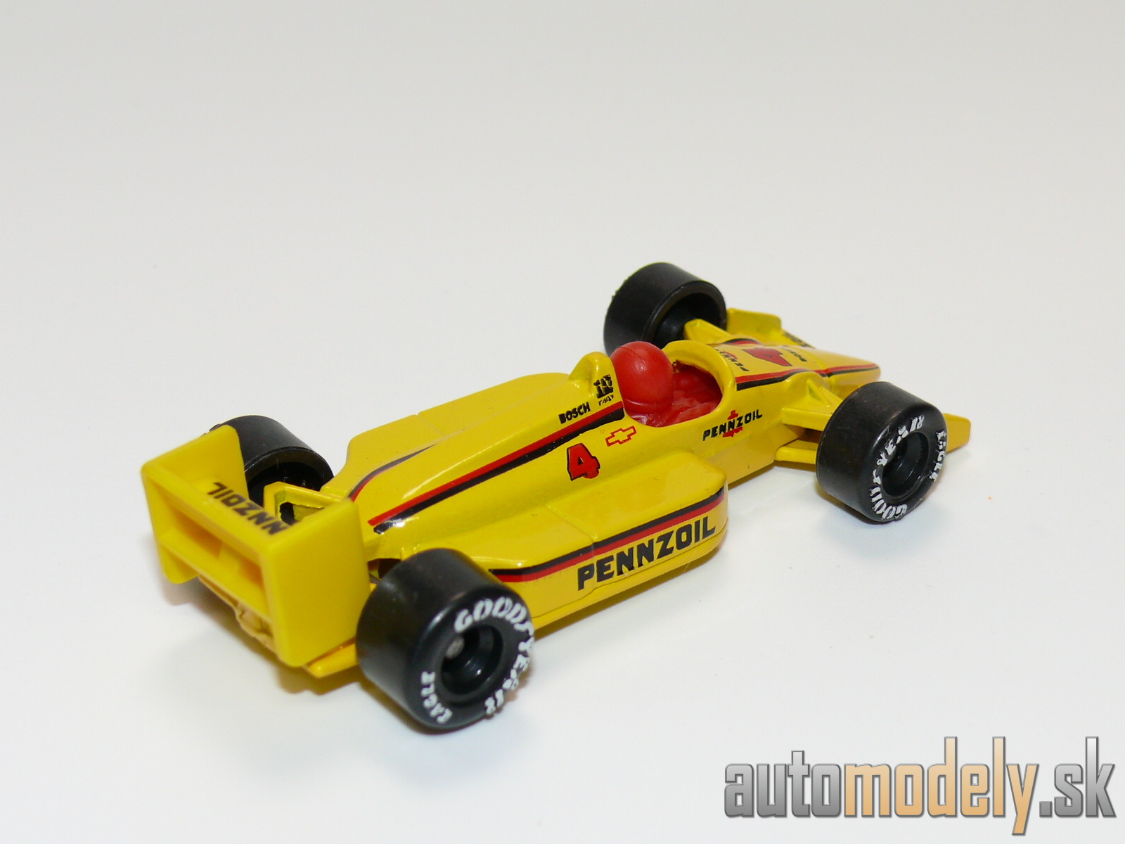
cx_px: 562
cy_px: 422
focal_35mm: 74
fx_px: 2405
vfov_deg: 19.9
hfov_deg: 26.3
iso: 100
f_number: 4
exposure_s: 1/30
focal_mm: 11.3
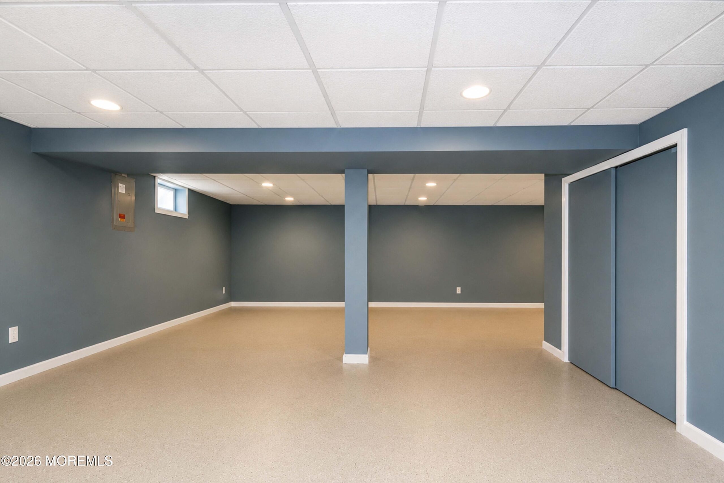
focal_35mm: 15
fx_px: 302
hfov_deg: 100.4
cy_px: 242
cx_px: 362
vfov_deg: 77.3
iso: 2000
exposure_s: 1/60
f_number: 8
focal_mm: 10
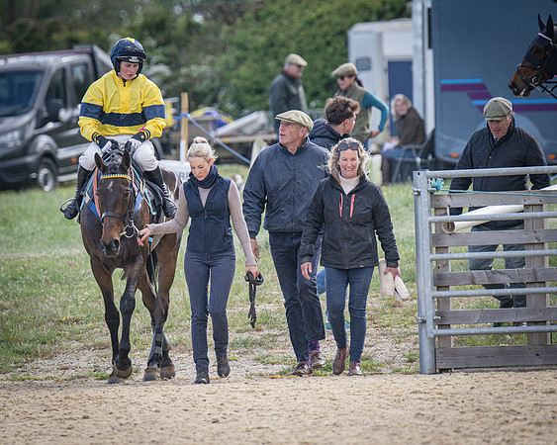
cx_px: 236
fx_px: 8157
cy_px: 195
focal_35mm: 495
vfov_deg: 3.1
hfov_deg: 3.9
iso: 800
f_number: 4
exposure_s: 1/3200
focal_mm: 260
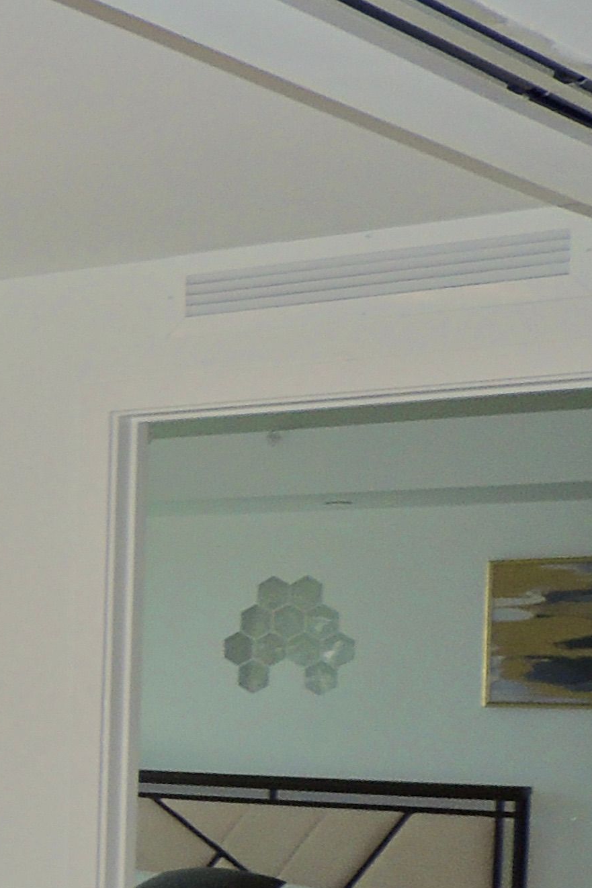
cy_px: 773
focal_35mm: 87
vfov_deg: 22.9
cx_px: -835
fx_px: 2146
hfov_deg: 12.4
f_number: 3
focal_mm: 4.3
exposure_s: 1/640
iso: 100
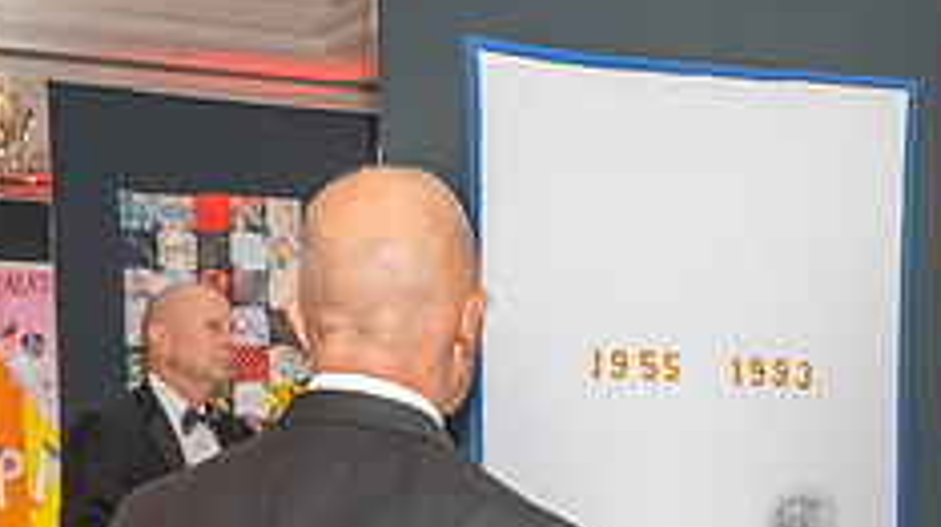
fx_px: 1944
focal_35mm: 78
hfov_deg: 26.9
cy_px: 694
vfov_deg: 14.7
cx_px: 688
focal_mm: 20
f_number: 3.5
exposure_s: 1/60
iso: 1000
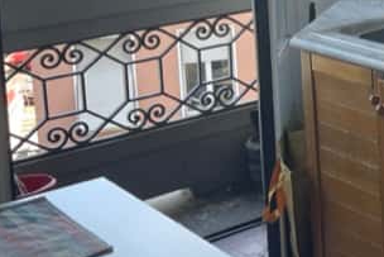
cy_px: -41
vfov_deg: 14.6
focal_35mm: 91
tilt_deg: -8.4
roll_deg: +1.4
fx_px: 971
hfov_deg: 19.4
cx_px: 584
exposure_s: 1/167
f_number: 1.6
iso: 32
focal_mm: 5.1
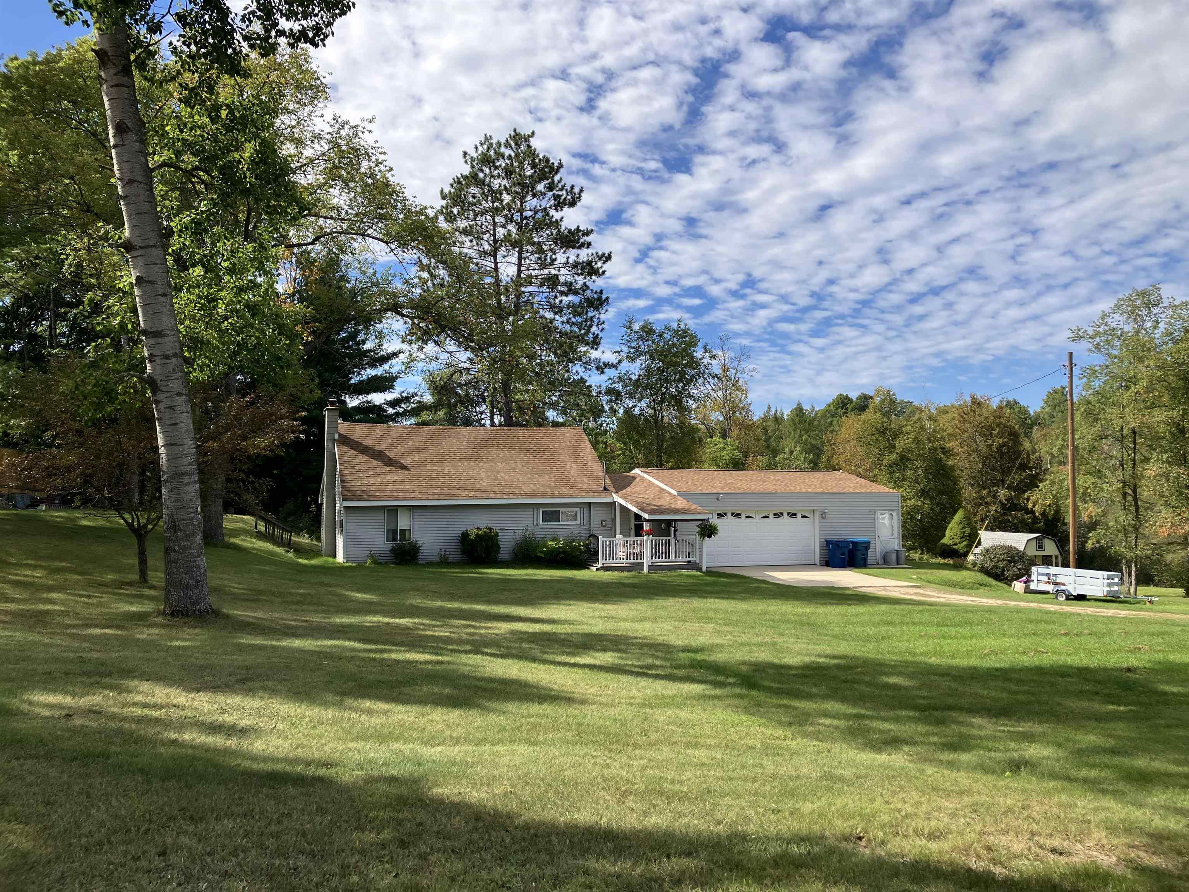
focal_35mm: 28
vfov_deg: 49.7
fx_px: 962
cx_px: 594
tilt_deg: +3.7
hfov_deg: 63.4
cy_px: 446
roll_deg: +0.1
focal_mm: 3.99
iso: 32
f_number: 1.8
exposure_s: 1/2024
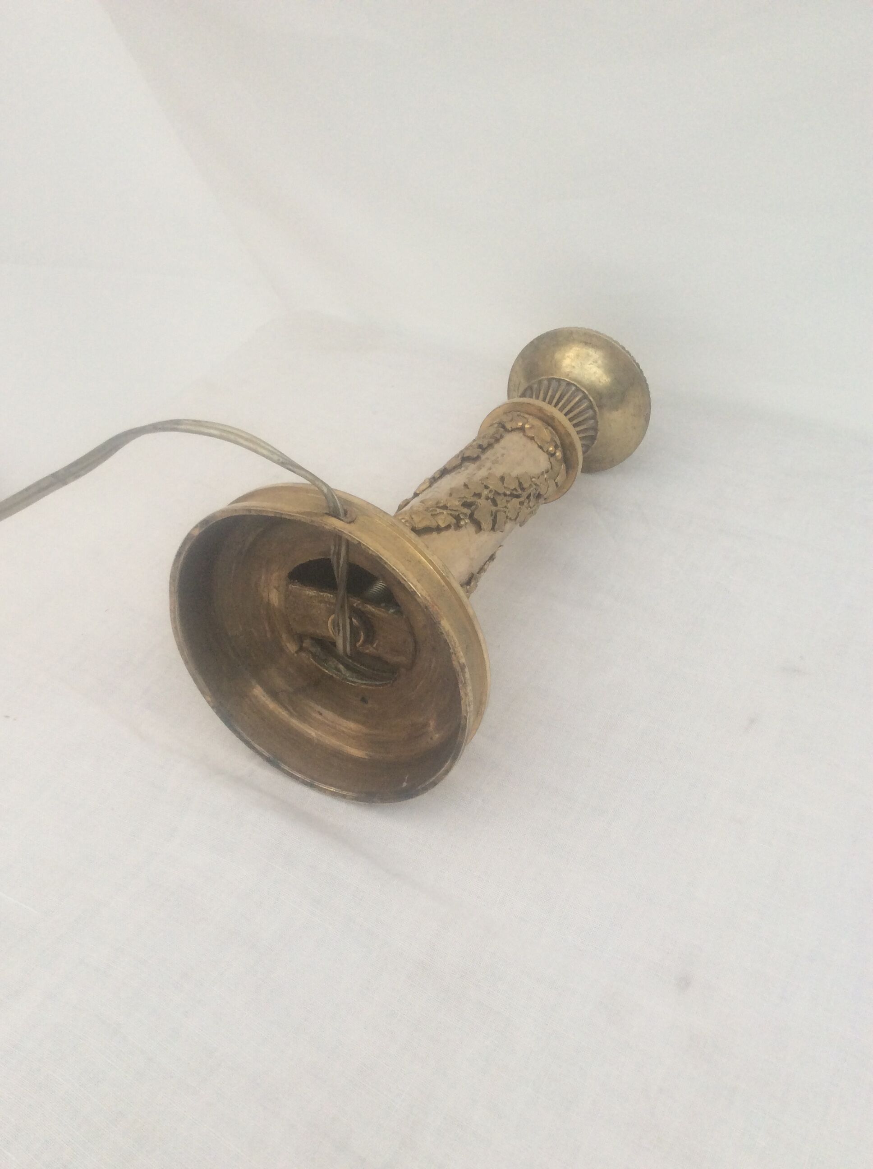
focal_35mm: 32
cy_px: 584
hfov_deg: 44.1
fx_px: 1079
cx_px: 436
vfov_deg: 56.9
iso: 50
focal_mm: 3.3
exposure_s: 1/50
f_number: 2.4
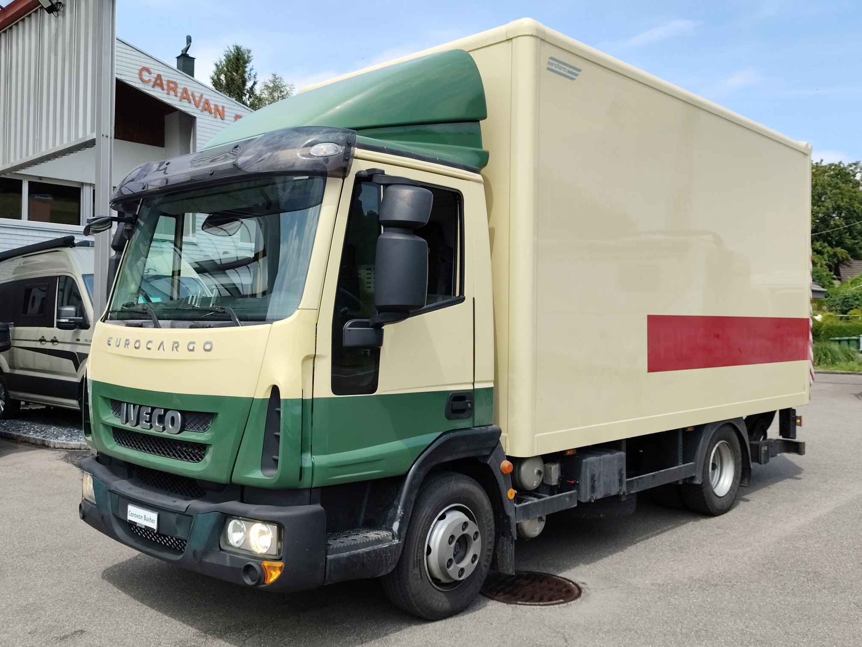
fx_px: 747
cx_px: 431
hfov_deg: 59.9
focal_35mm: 30
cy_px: 324
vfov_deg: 46.8
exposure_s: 1/1089
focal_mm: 4.71
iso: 50
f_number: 1.79
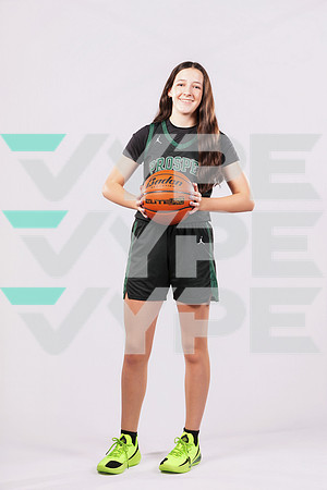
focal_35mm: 70
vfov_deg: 28.8
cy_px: 245
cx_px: 164
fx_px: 954
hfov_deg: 19.5
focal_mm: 70
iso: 125
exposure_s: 1/200
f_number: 8
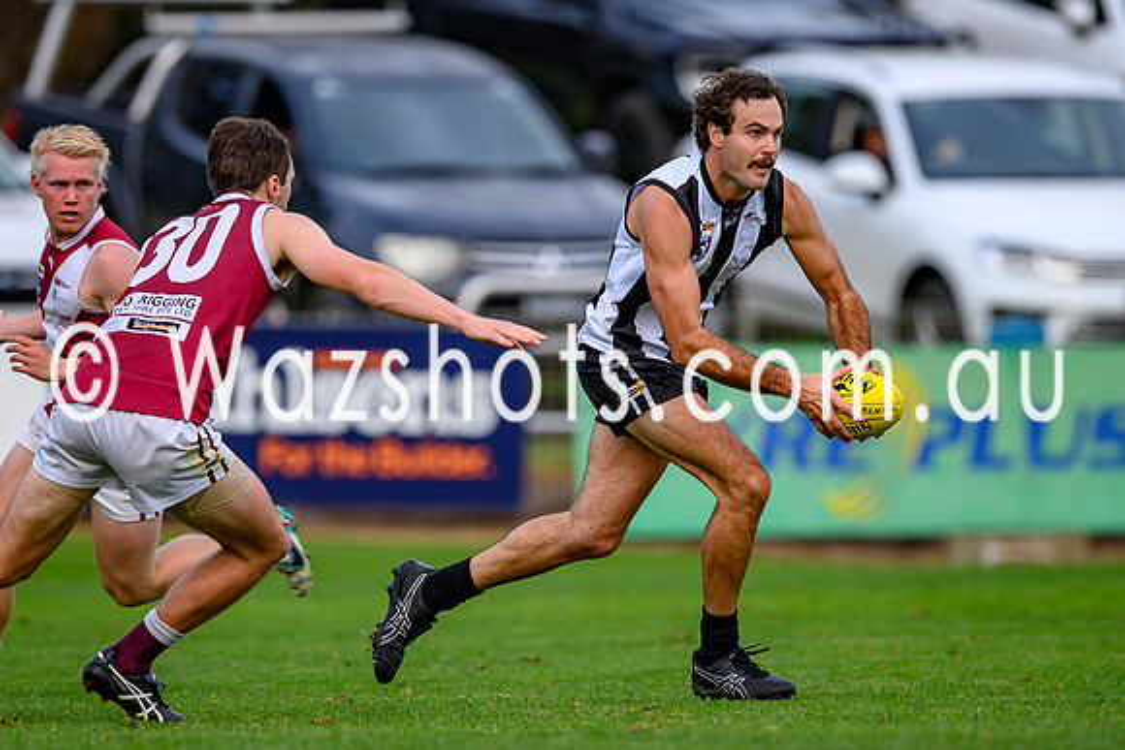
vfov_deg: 1.7
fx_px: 24642
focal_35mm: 788
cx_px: 558
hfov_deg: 2.6
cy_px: 382
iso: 450
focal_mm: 500
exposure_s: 1/1600
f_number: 4
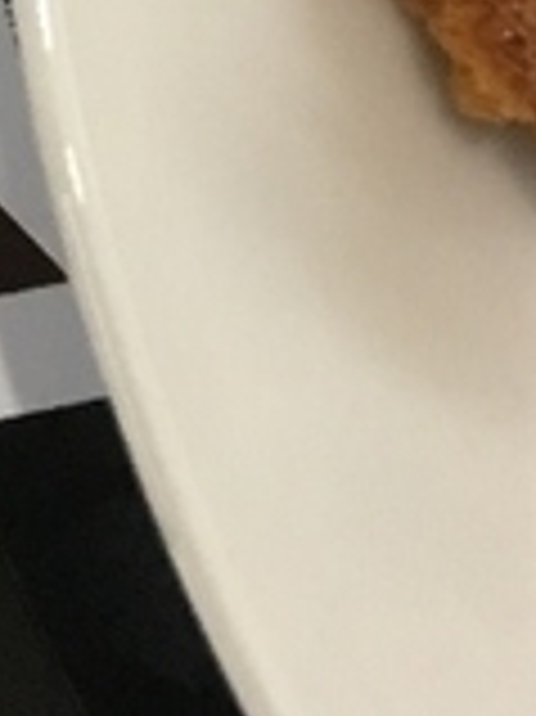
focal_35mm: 146
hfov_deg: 9.2
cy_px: -698
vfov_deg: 12.1
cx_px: -685
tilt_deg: -69.0
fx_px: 3018
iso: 64
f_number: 2.2
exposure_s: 1/17
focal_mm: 4.15
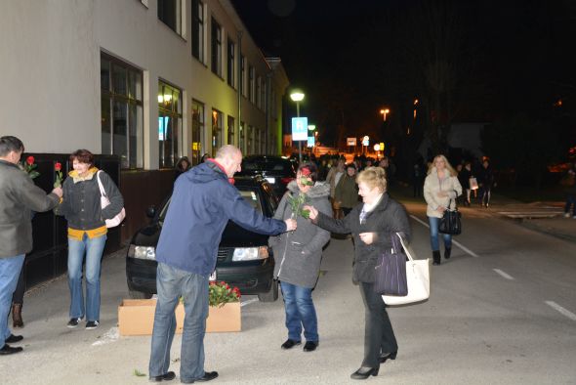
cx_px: 288
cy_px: 192
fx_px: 672
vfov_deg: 31.9
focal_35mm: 42
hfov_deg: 46.4
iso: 1600
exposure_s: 1/10
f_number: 4
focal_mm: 28
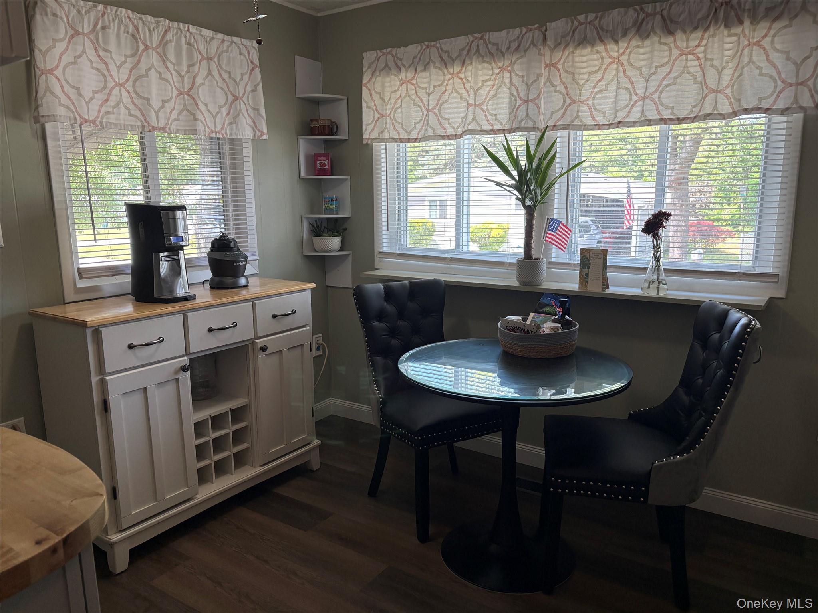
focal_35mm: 26
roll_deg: +1.2
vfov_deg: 53.1
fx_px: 614
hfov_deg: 67.3
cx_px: 409
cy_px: 306
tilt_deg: -9.9
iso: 125
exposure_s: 1/120
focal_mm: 5.96
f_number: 1.6
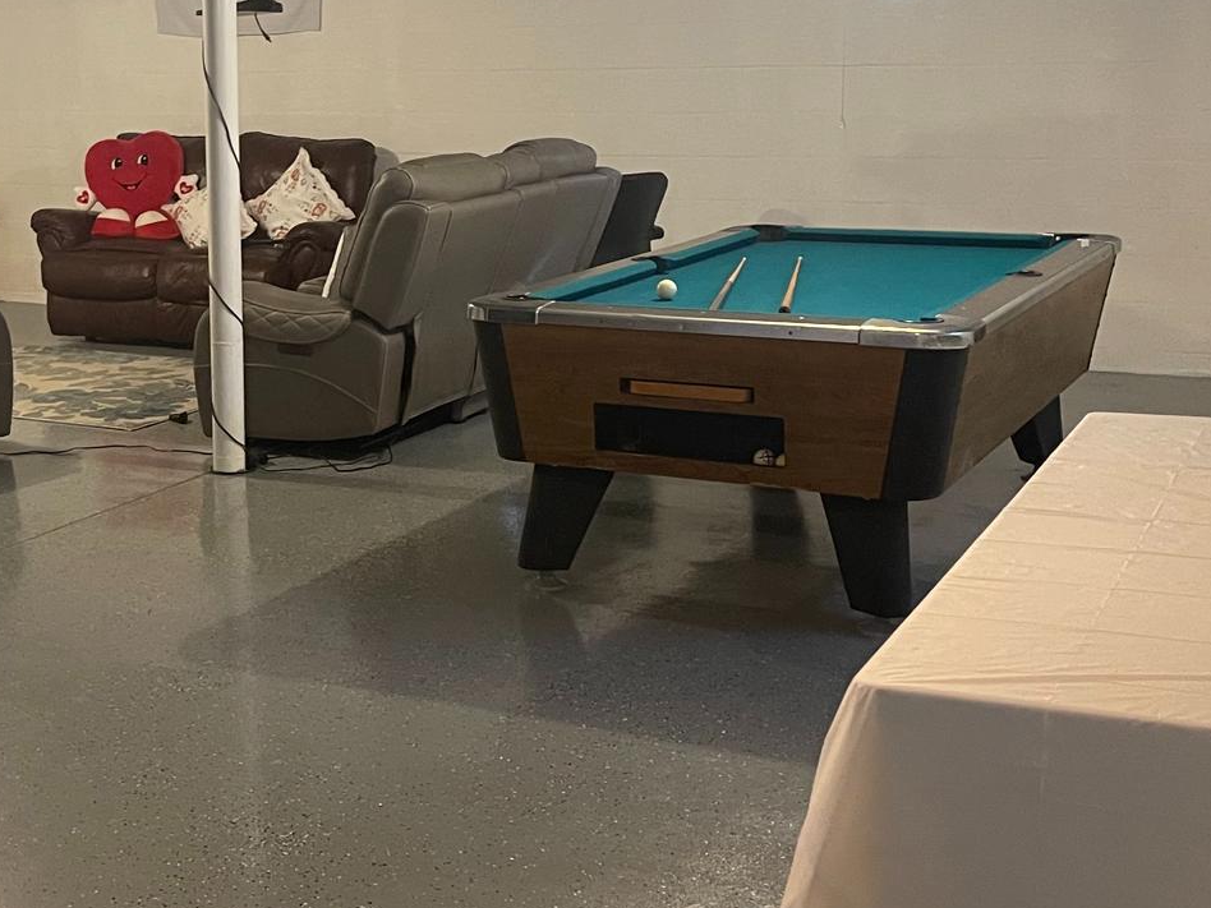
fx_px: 1889
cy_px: 456
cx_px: 331
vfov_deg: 27.0
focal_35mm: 54
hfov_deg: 34.9
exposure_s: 1/40
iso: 400
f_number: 1.6
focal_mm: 5.1
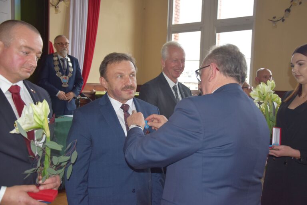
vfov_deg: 36.9
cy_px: 102
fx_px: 307
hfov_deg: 53.1
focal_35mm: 36
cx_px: 154
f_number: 3.8
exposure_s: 1/60
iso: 900
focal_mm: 24
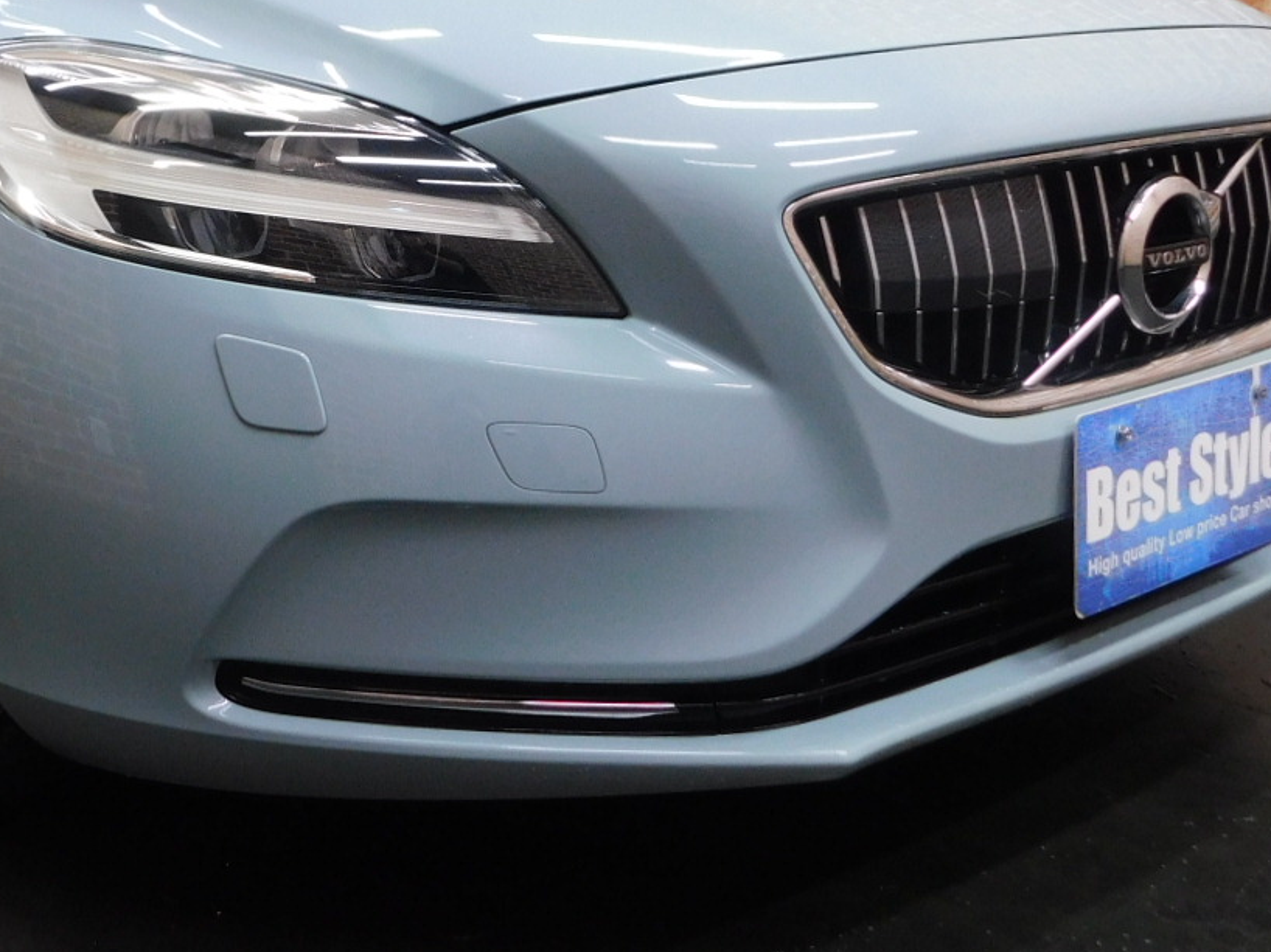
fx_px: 1652
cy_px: 241
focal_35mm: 45
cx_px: 373
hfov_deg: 41.3
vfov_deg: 31.6
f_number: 3
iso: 220
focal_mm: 4
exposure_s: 1/30
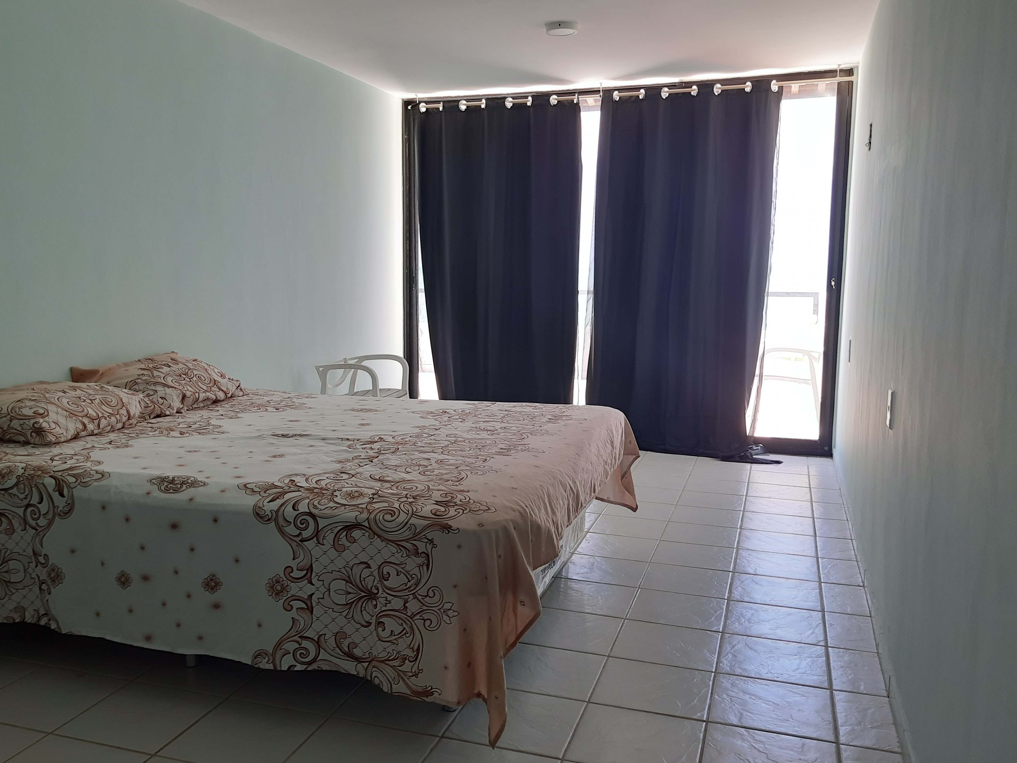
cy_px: 371
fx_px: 881
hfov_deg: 59.8
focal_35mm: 30
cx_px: 447
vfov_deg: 46.8
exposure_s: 1/60
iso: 25
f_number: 1.8
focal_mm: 5.23
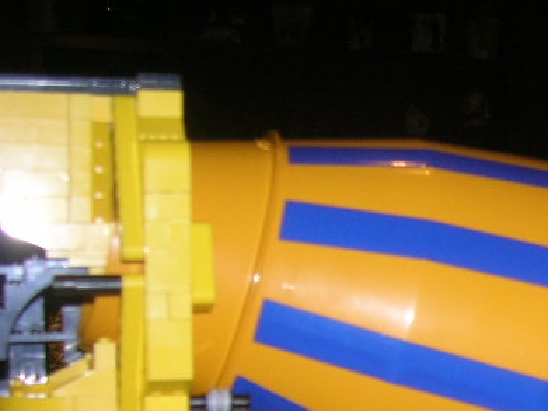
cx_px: 624
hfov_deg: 20.8
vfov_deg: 16.2
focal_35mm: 89
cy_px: 426
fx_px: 1409
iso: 50
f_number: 2.9
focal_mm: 5.7
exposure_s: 1/60.1
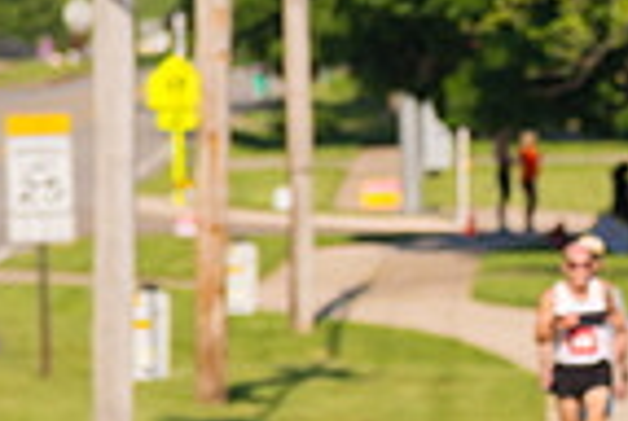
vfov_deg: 2.0
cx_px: 1186
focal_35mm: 688
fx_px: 12027
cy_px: 195
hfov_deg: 3.0
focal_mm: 170
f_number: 5.6
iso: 400
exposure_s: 1/2000
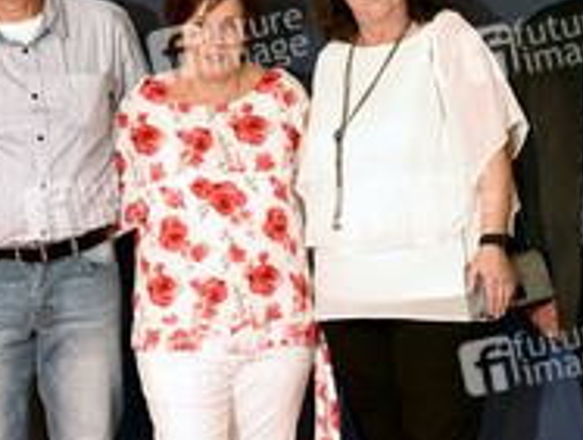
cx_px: 457
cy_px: 281
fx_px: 1873
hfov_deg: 17.6
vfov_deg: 13.4
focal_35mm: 111
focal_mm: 32
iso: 500
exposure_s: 1/100
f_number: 6.3
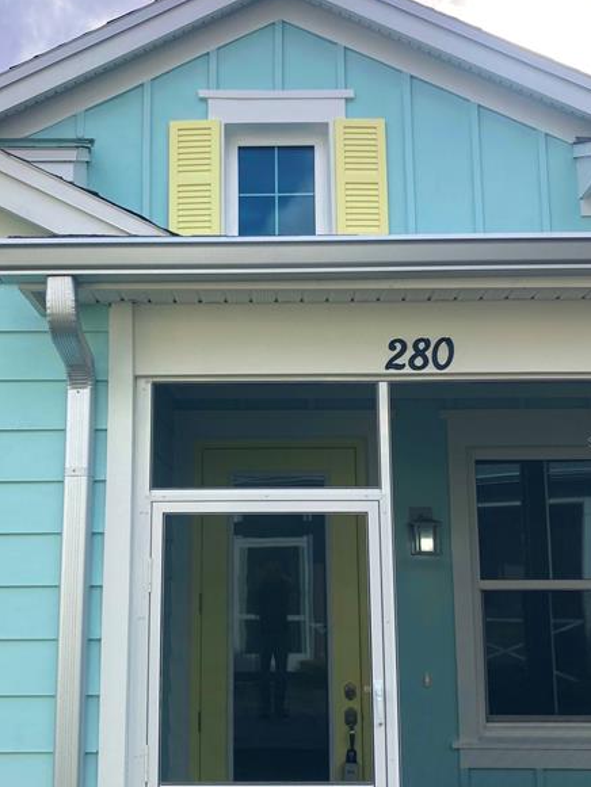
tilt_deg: +9.2
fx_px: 842
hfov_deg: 38.6
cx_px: 259
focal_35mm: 37
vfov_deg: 50.0
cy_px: 442
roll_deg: -0.1
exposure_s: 1/1200
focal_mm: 3.99
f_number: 1.8
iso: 20
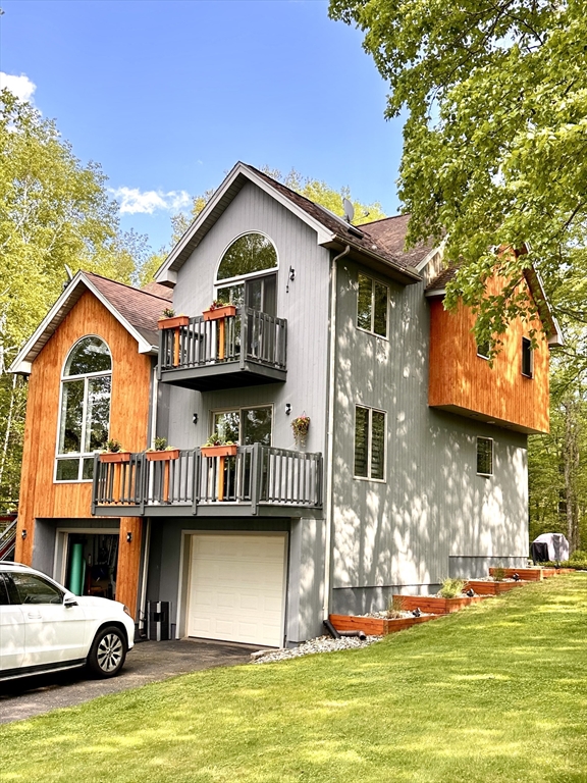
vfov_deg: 71.6
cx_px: 294
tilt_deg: +6.6
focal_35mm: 24
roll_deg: +1.3
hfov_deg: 56.8
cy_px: 392
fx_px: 543
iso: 80
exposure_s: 1/580
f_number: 1.78
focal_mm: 6.86
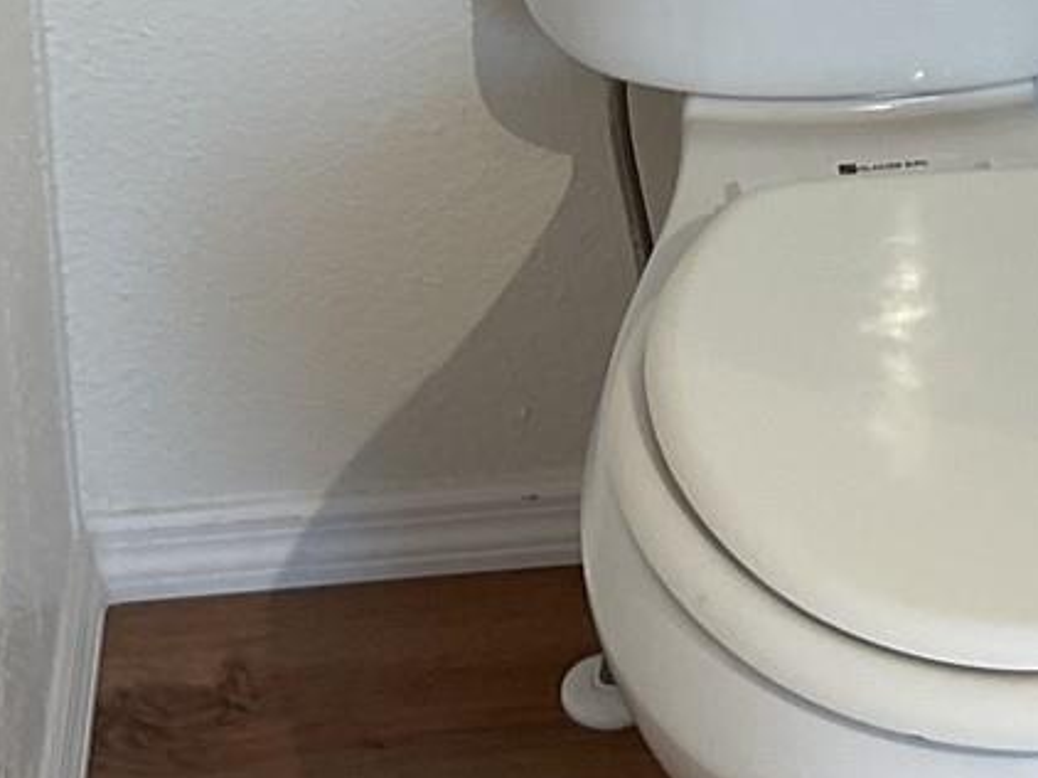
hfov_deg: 17.8
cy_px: -672
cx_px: 777
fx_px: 3297
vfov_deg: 12.2
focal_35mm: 110
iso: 32
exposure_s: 1/60
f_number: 1.8
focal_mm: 3
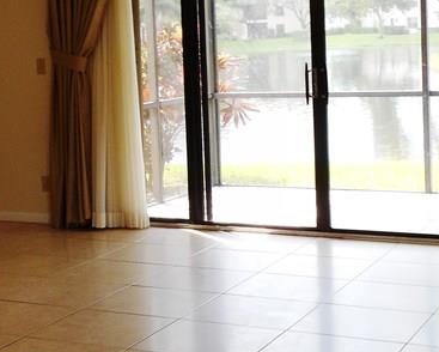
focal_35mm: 79
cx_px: 67
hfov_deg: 23.6
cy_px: 114
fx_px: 1027
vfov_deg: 19.4
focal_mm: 5.2
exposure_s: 1/30
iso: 125
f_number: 4
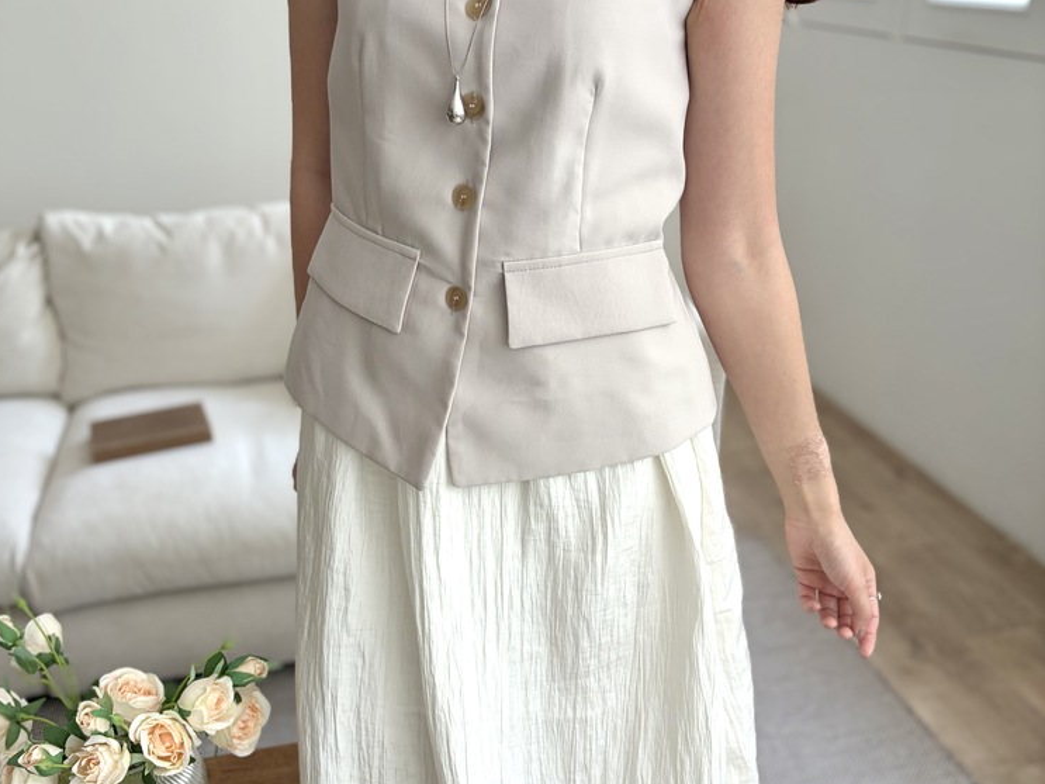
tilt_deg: -21.2
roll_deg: -0.1
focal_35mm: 35
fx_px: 1056
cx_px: 519
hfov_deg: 52.6
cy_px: 353
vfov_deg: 40.6
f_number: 1.6
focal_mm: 5.96
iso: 80
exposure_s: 1/192
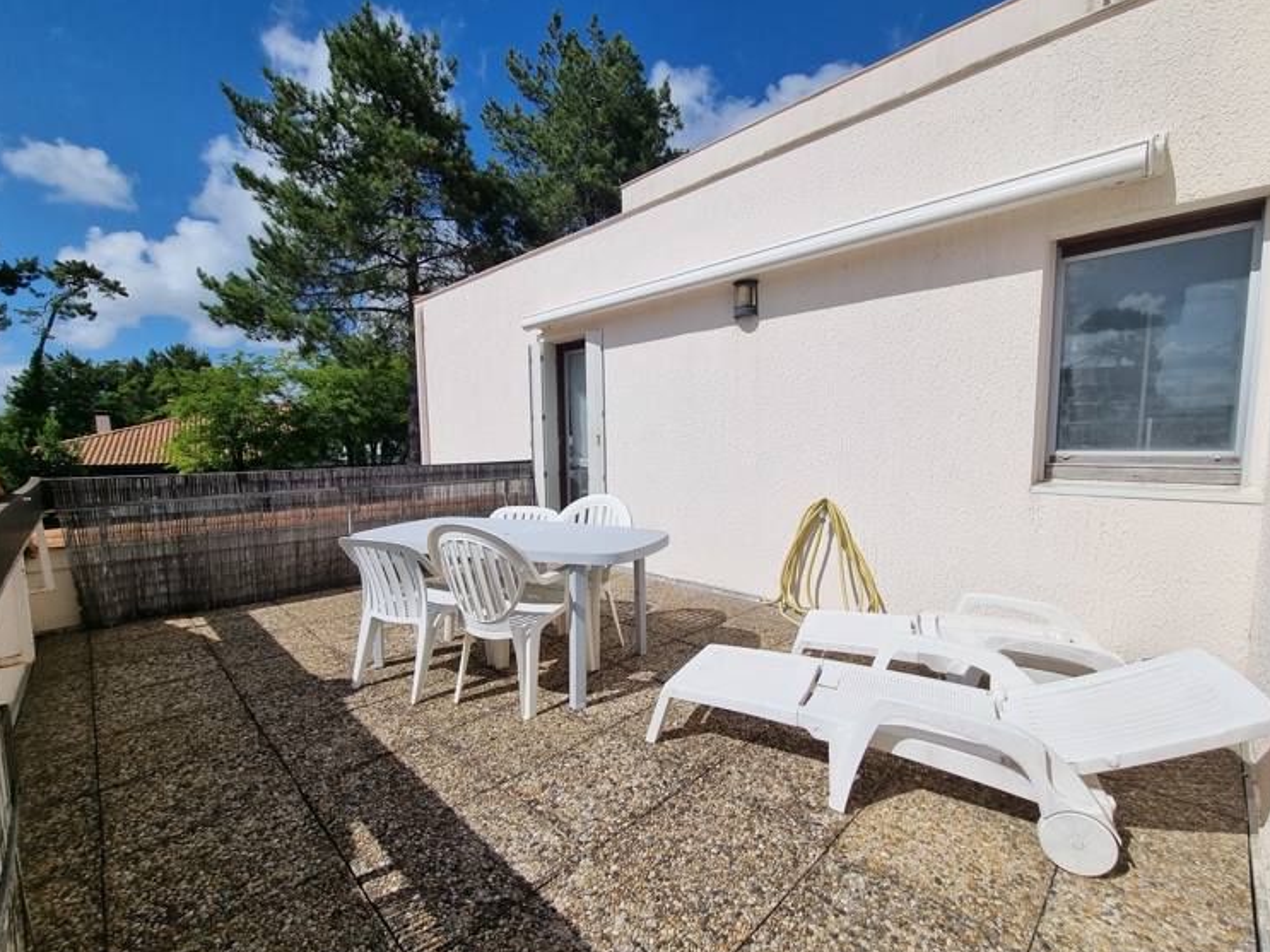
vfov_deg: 85.6
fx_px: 514
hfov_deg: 102.1
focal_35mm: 14
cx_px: 646
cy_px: 499
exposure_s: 1/5024
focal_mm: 2.2
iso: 50
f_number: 2.2
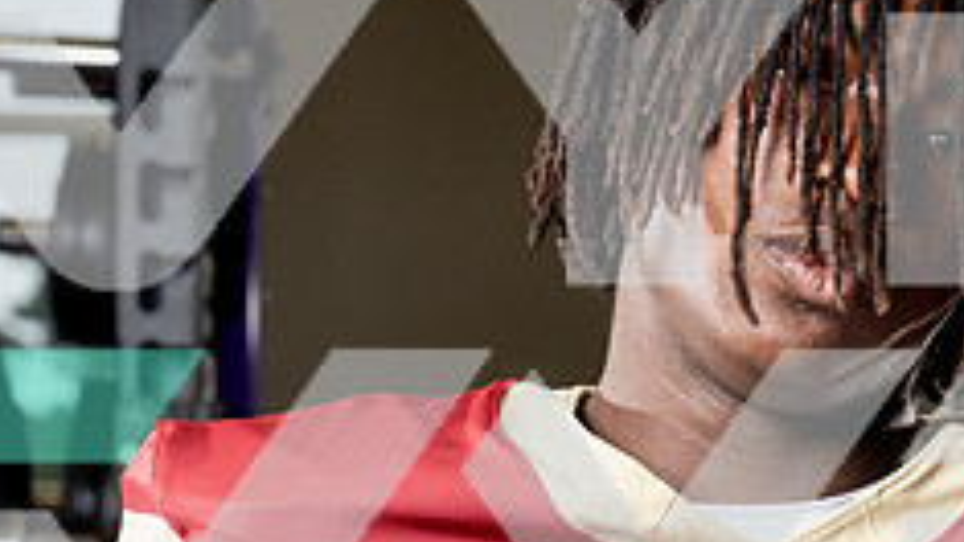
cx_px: 820
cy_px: 569
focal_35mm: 163
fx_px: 4165
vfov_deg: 7.4
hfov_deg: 13.1
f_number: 5.6
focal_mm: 63
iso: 640
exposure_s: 1/250
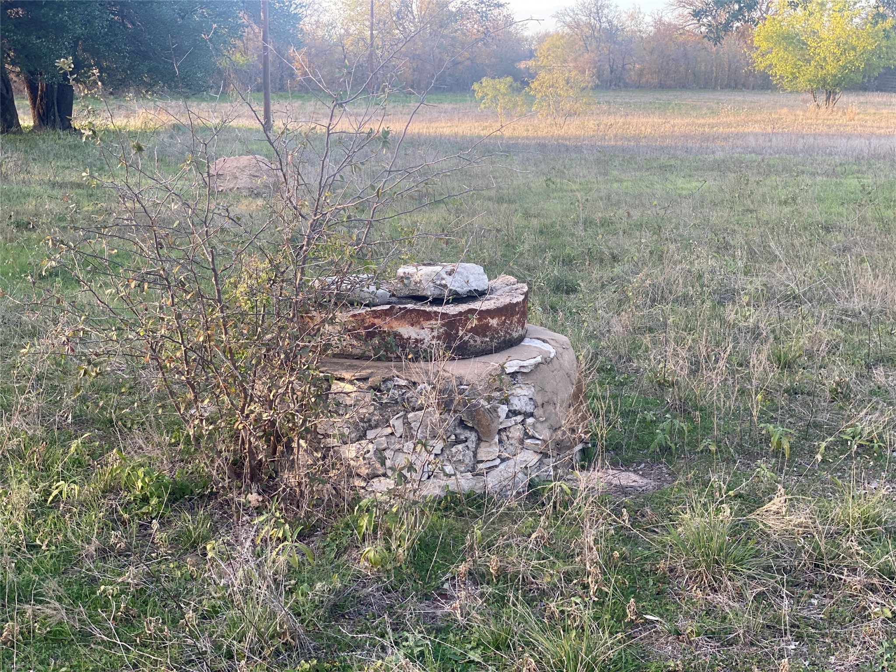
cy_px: 336
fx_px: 1346
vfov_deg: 28.0
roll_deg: -2.4
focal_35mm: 52
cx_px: 448
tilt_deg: -12.2
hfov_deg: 36.8
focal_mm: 6
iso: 50
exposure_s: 1/122
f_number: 2
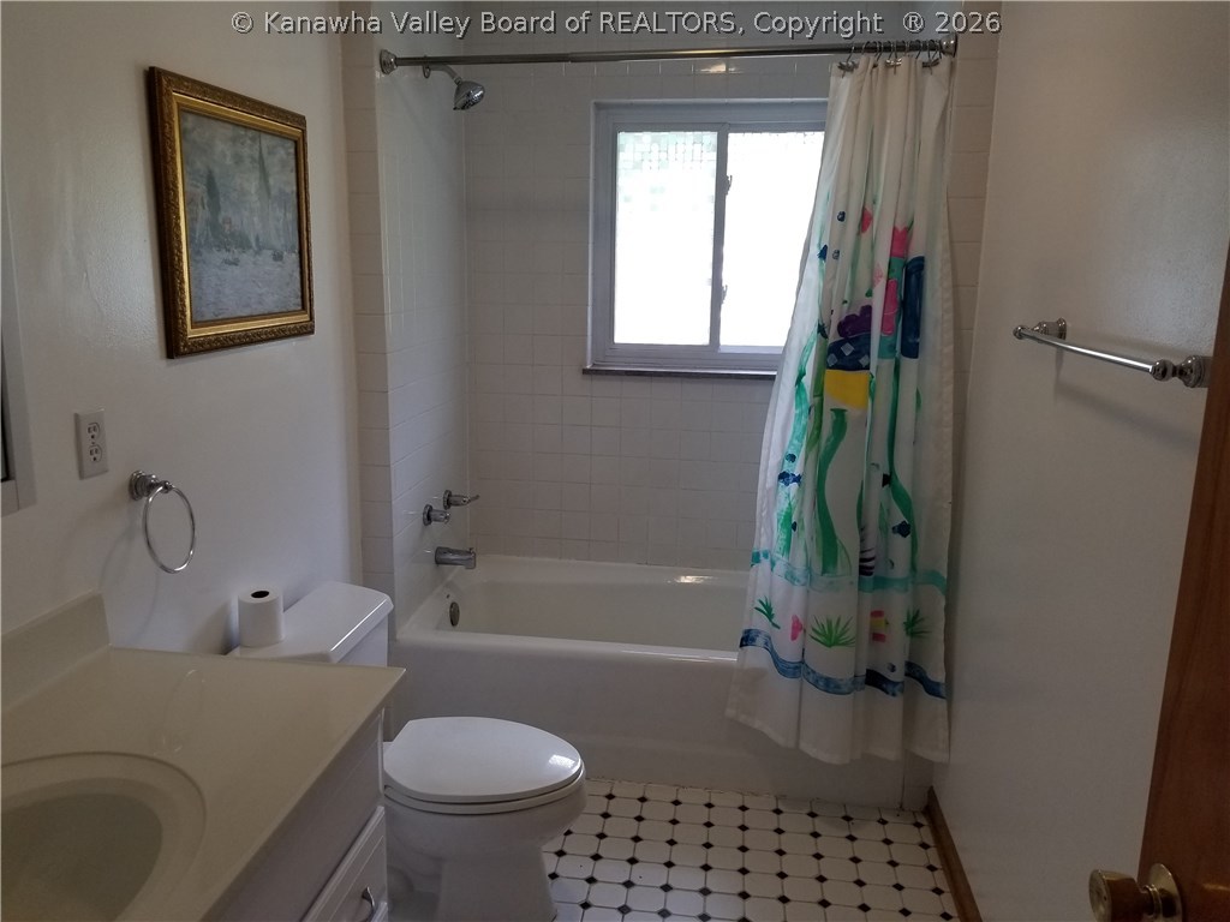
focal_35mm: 26
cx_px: 615
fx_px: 924
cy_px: 461
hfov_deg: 67.3
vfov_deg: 53.1
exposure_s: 1/60
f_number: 1.7
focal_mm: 4.25
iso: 100
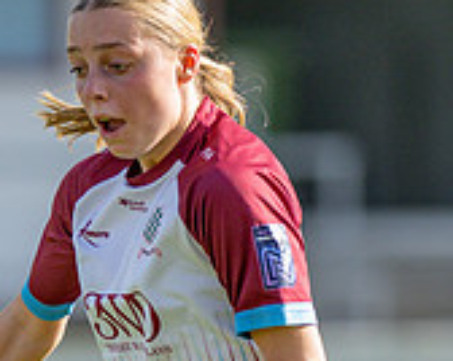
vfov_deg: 1.3
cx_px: 48
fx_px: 16297
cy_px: 467
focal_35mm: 1217
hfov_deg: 1.6
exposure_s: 1/3200
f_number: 2.8
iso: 200
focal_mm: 300
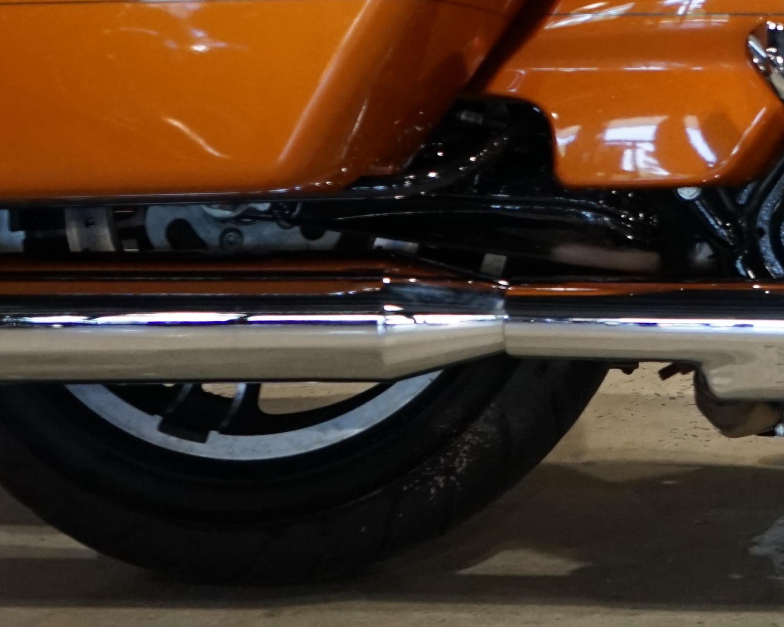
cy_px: -306
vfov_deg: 11.2
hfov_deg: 13.9
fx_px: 3063
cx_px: 1099
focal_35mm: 132
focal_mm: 36
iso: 1600
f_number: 4
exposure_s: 1/160
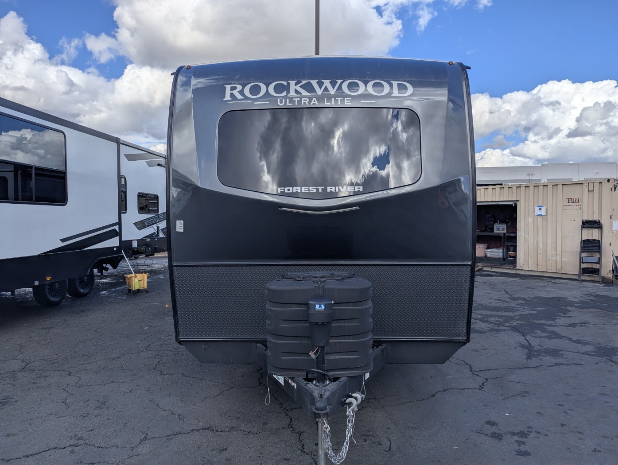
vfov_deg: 56.9
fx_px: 429
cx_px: 309
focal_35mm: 24
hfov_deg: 71.5
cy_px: 232
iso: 46
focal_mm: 6.81
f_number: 1.85
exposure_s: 1/2976
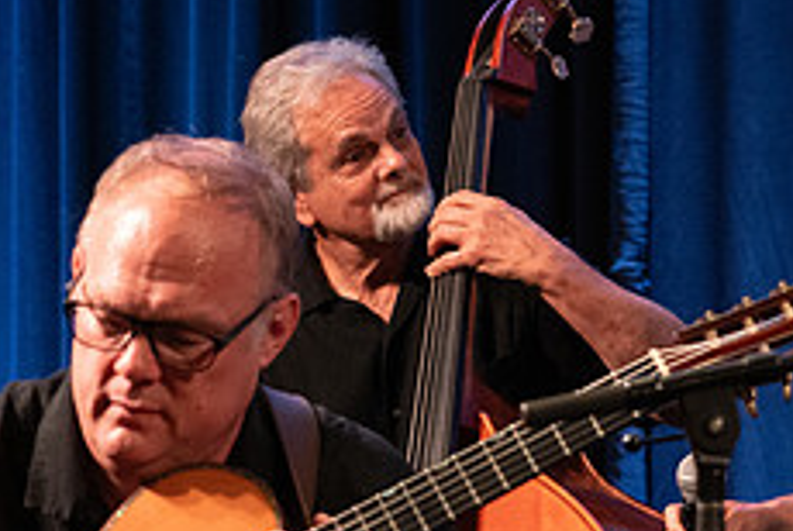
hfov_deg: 7.3
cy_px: 364
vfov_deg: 4.9
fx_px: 6220
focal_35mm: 282
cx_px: 555
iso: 8000
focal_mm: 112
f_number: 6.3
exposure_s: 1/200
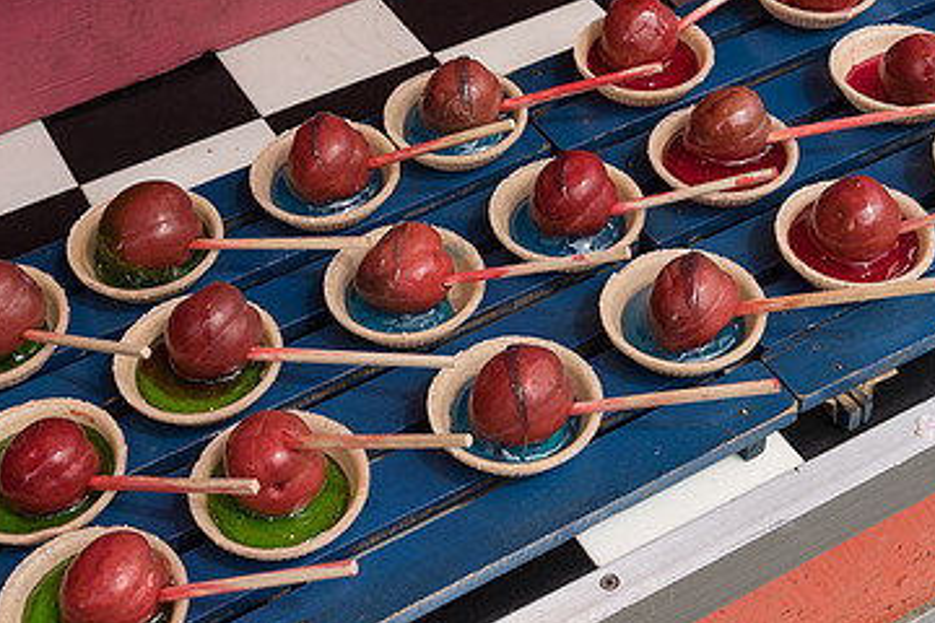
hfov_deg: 34.5
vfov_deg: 23.4
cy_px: 256
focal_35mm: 58
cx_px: 473
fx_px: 1506
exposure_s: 1/200
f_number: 14
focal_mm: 36
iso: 640
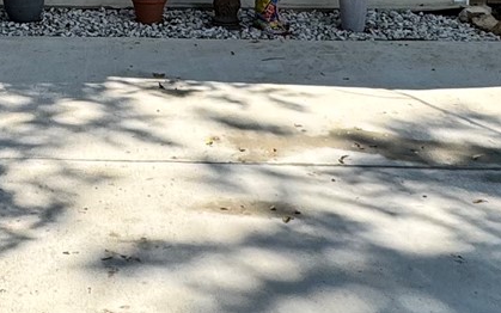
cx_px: 48
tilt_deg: -13.1
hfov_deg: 29.0
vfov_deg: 18.7
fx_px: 929
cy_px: 13
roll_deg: -0.5
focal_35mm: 68
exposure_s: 1/812
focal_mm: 2.22
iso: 40
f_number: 2.2
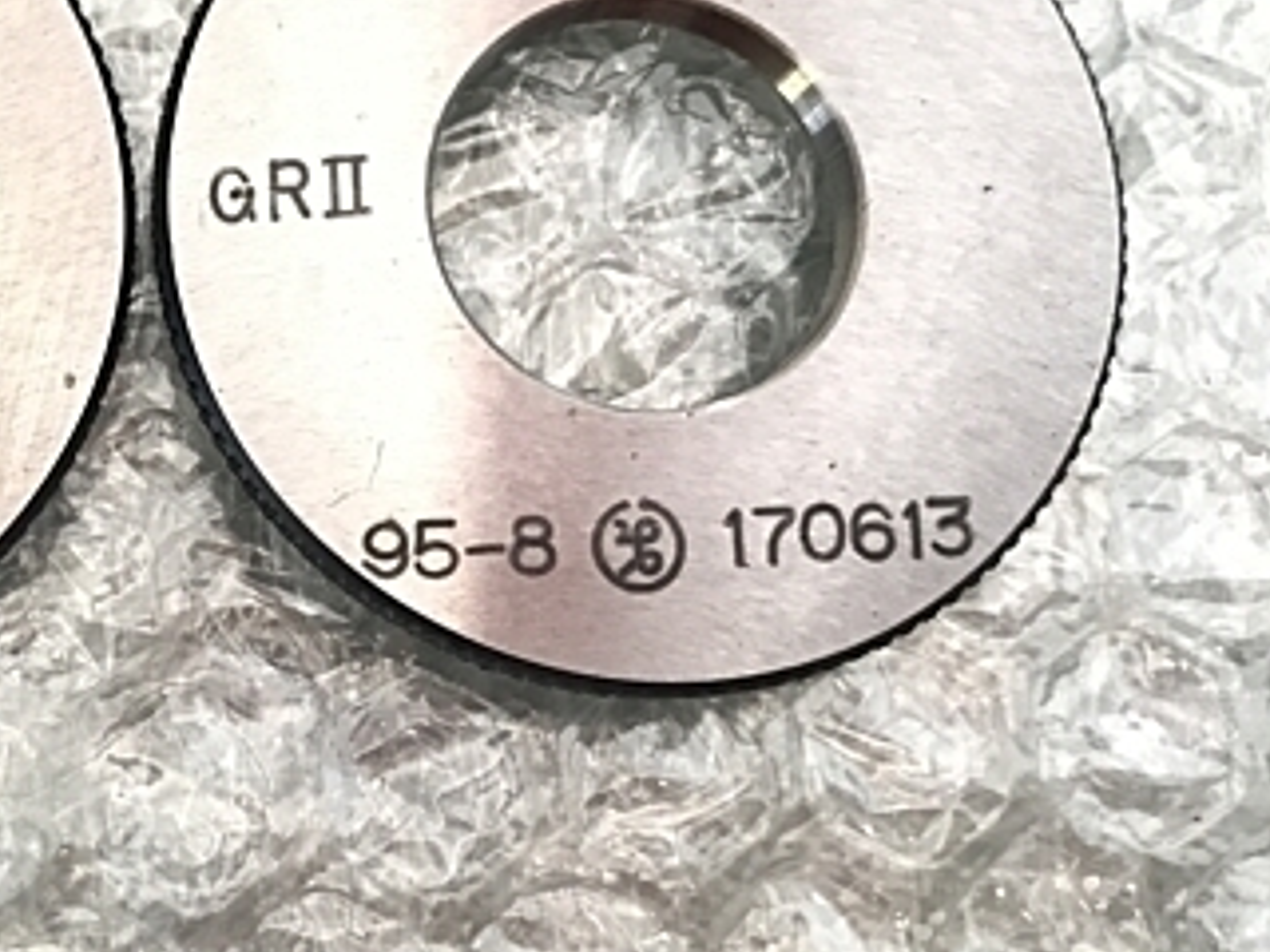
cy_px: 361
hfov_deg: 32.6
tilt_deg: -79.9
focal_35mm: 56
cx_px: 123
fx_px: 2055
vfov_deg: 26.0
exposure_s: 1/15
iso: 50
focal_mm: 3.99
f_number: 1.8
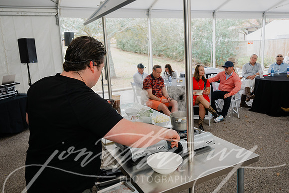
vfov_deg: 45.7
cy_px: 96
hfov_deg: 64.5
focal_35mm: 28
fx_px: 229
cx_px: 144
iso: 720
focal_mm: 28.5
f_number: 4
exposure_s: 1/320
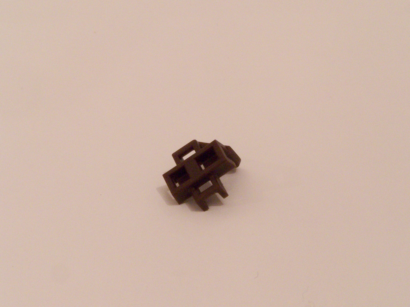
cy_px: 154
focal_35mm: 94
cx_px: 205
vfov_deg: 15.7
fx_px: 1113
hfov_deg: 20.9
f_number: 8
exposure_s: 1/4
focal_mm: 15.6
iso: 400
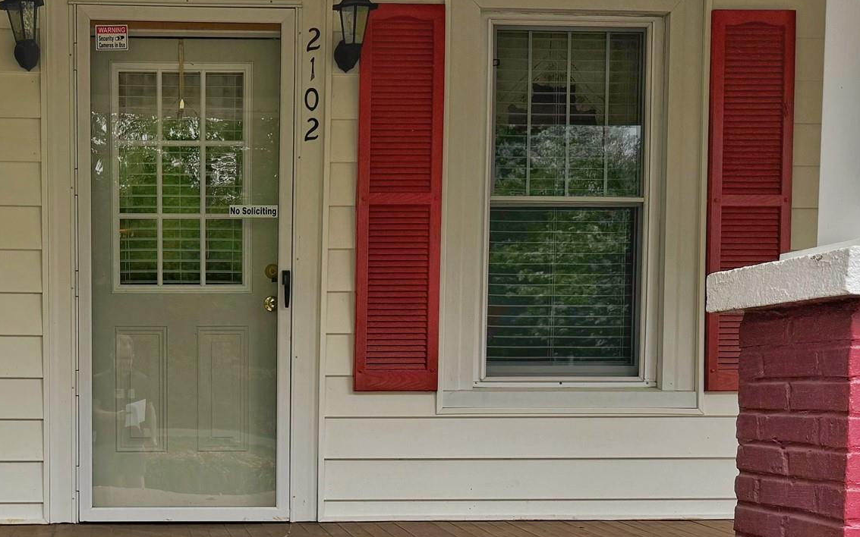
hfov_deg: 41.5
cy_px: 441
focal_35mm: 46
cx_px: 163
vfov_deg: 27.4
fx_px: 1078
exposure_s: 1/2703
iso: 80
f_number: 1.78
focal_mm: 6.76
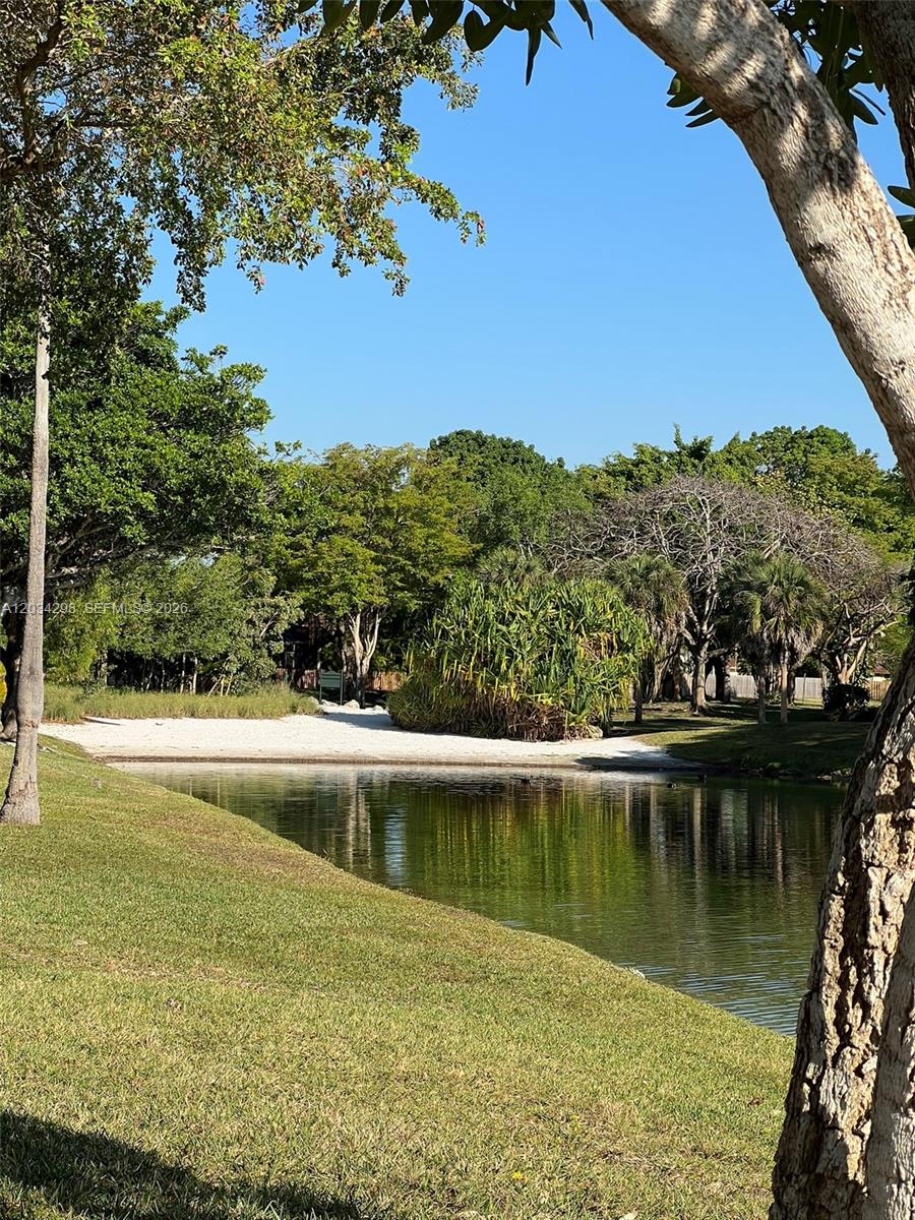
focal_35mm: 77
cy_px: 610
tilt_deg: +0.6
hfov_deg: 19.1
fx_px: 2714
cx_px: 458
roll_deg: -2.1
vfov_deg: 25.3
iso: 32
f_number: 2.8
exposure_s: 1/567
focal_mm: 9
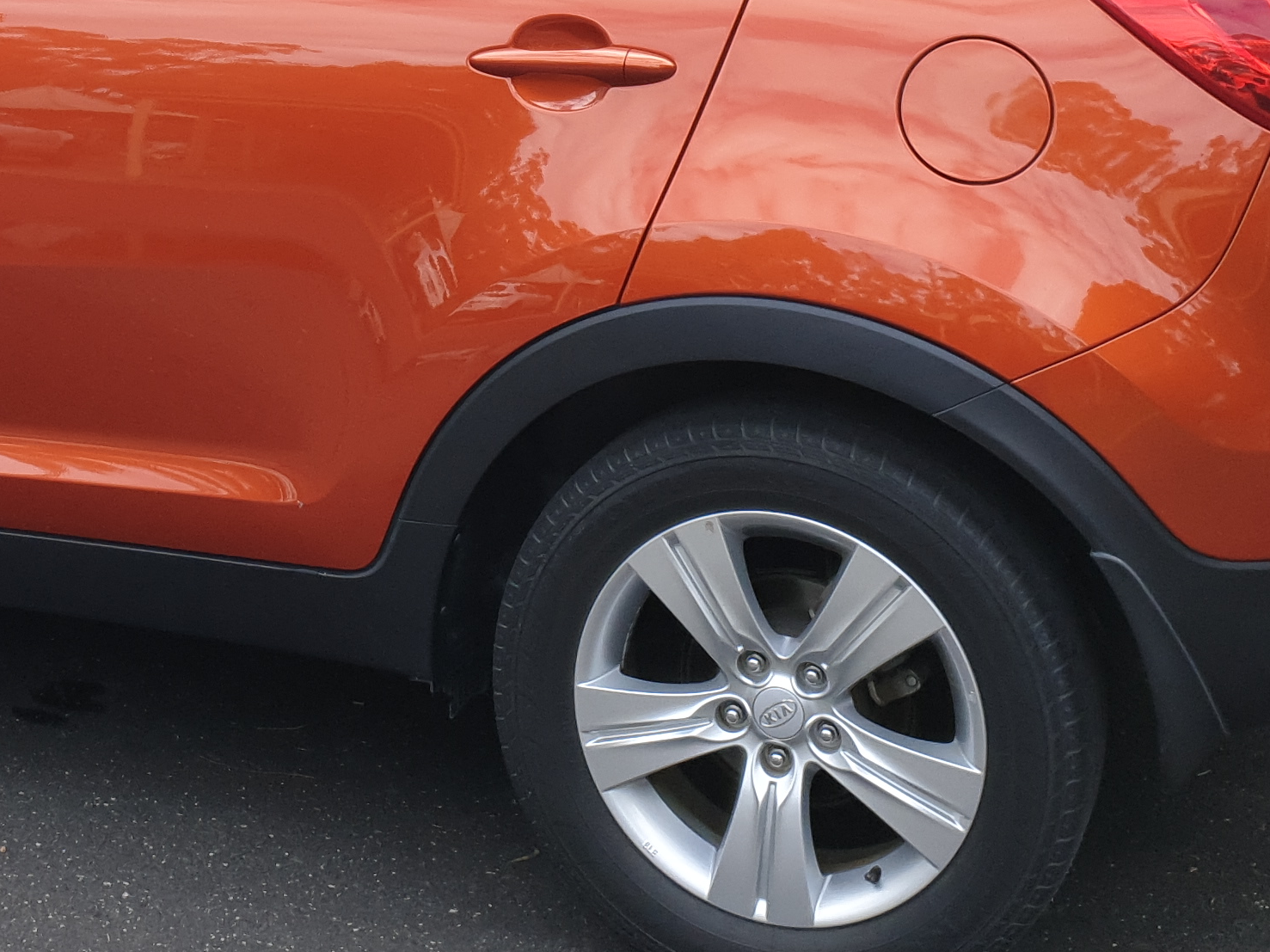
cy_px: -138
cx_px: 204
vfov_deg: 19.7
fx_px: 2604
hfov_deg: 26.7
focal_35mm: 71
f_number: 1.5
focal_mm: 4.3
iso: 50
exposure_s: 1/763
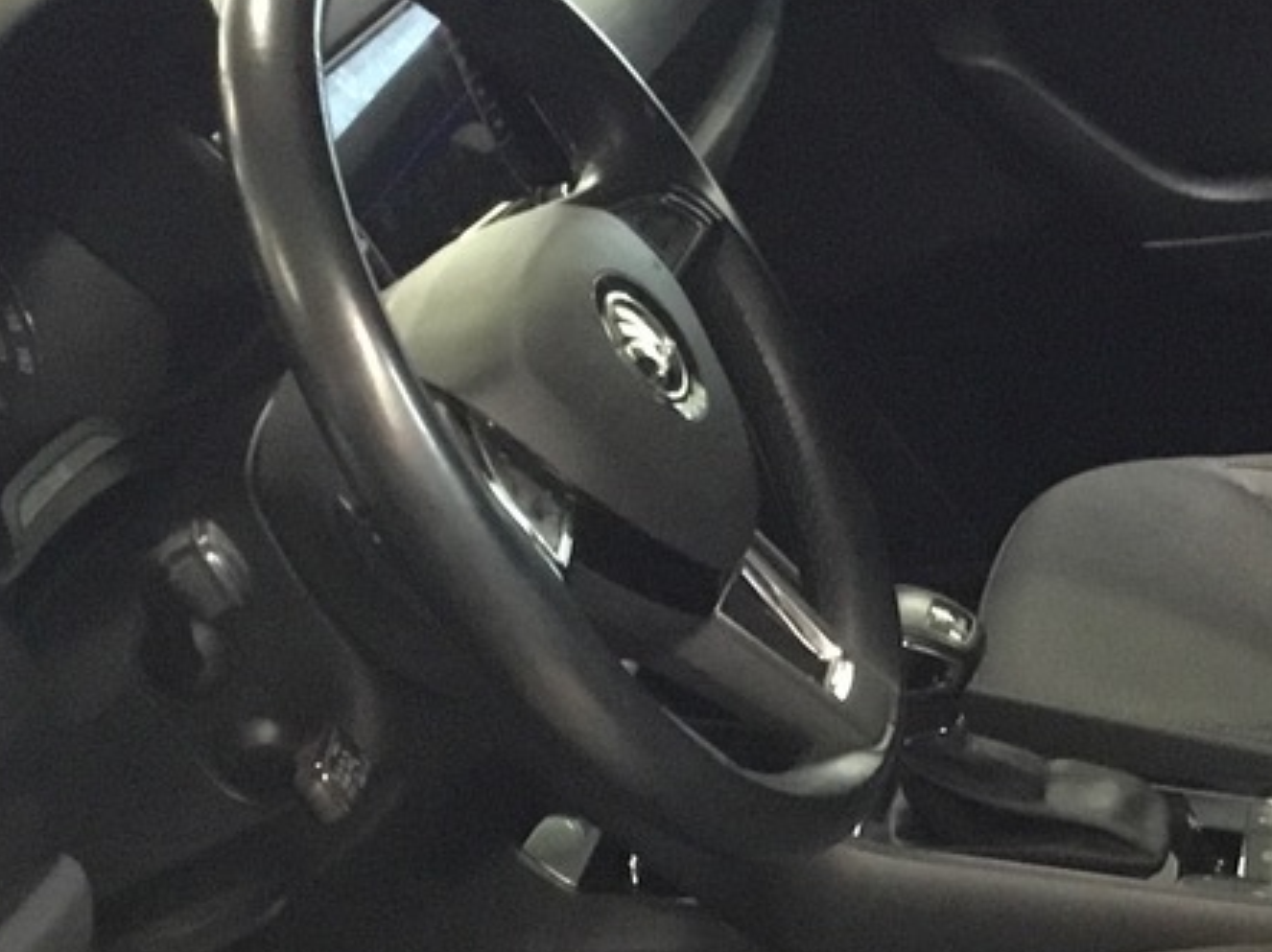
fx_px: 3709
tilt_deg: -22.1
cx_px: 1160
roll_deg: +2.5
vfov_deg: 14.6
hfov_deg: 19.1
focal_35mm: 101
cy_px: 592
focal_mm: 3.3
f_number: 2.4
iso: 320
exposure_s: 1/17
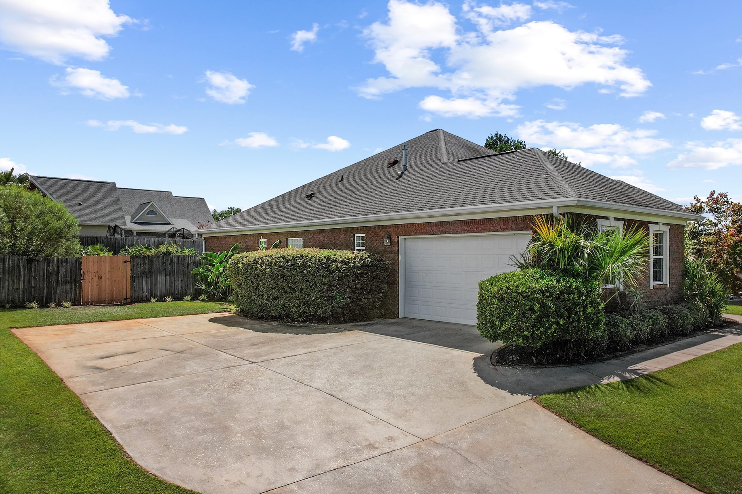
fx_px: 536
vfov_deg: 49.5
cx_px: 411
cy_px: 224
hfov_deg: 69.2
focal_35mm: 26
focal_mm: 8.38
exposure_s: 1/800
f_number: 2.8
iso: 100
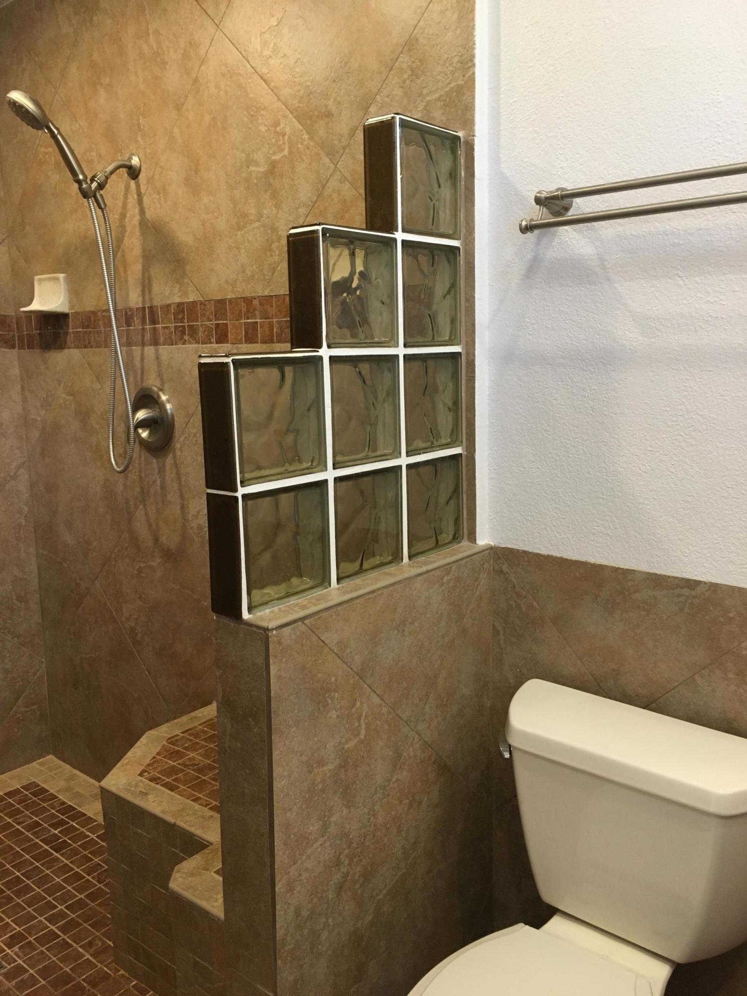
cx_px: 374
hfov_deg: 48.2
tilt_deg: -9.9
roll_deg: +0.1
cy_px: 498
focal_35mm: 29
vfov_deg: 61.7
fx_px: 834
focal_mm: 4.15
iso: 100
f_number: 2.2
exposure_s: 1/30
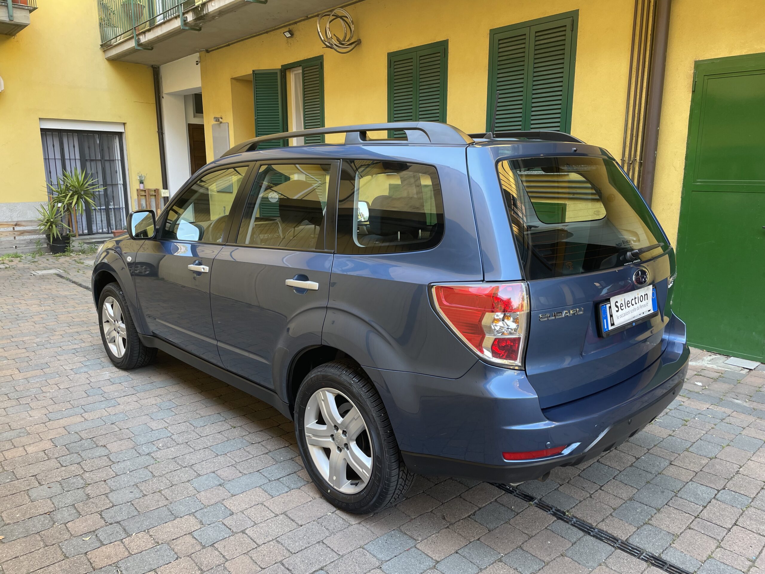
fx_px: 575
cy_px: 287
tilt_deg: -13.3
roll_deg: +0.0
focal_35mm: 26
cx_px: 382
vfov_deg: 53.1
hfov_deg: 67.3
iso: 50
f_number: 1.6
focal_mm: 4.2
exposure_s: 1/121
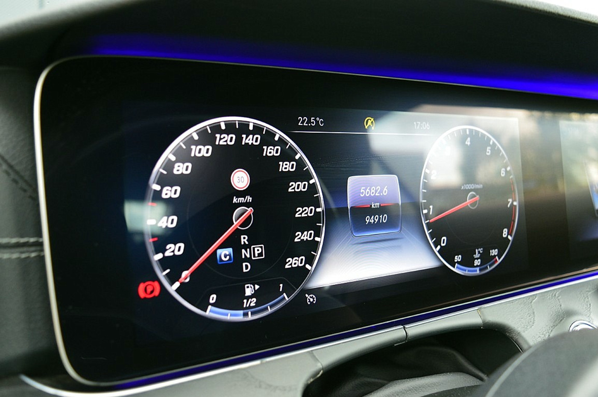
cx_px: 299
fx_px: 572
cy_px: 198
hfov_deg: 55.2
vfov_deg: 38.3
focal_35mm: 34
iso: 800
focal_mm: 23
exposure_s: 1/60
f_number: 4
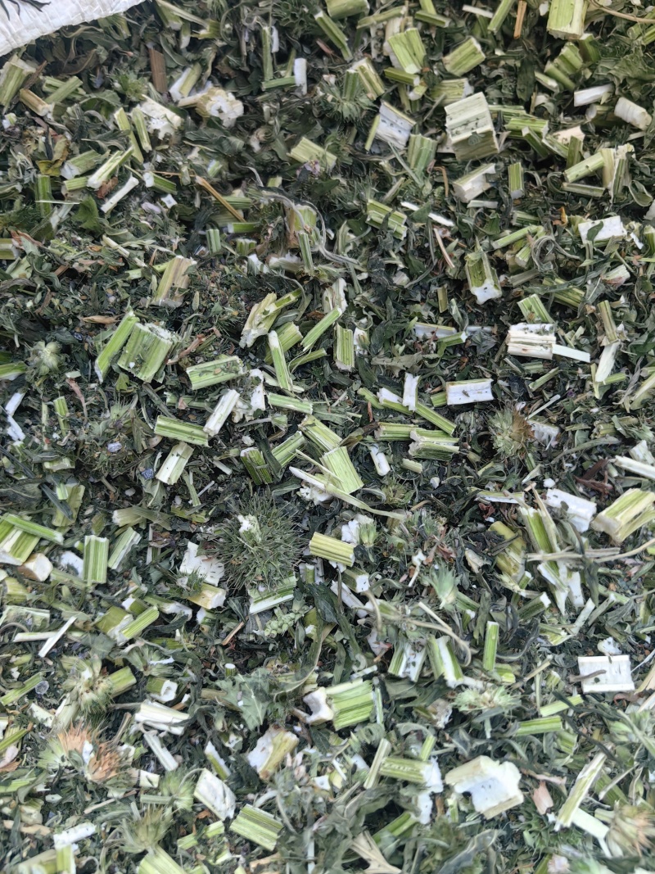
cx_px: 328
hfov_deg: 51.3
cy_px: 437
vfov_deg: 65.3
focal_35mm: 27
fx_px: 681
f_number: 2
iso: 160
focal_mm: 5.75
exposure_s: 1/373
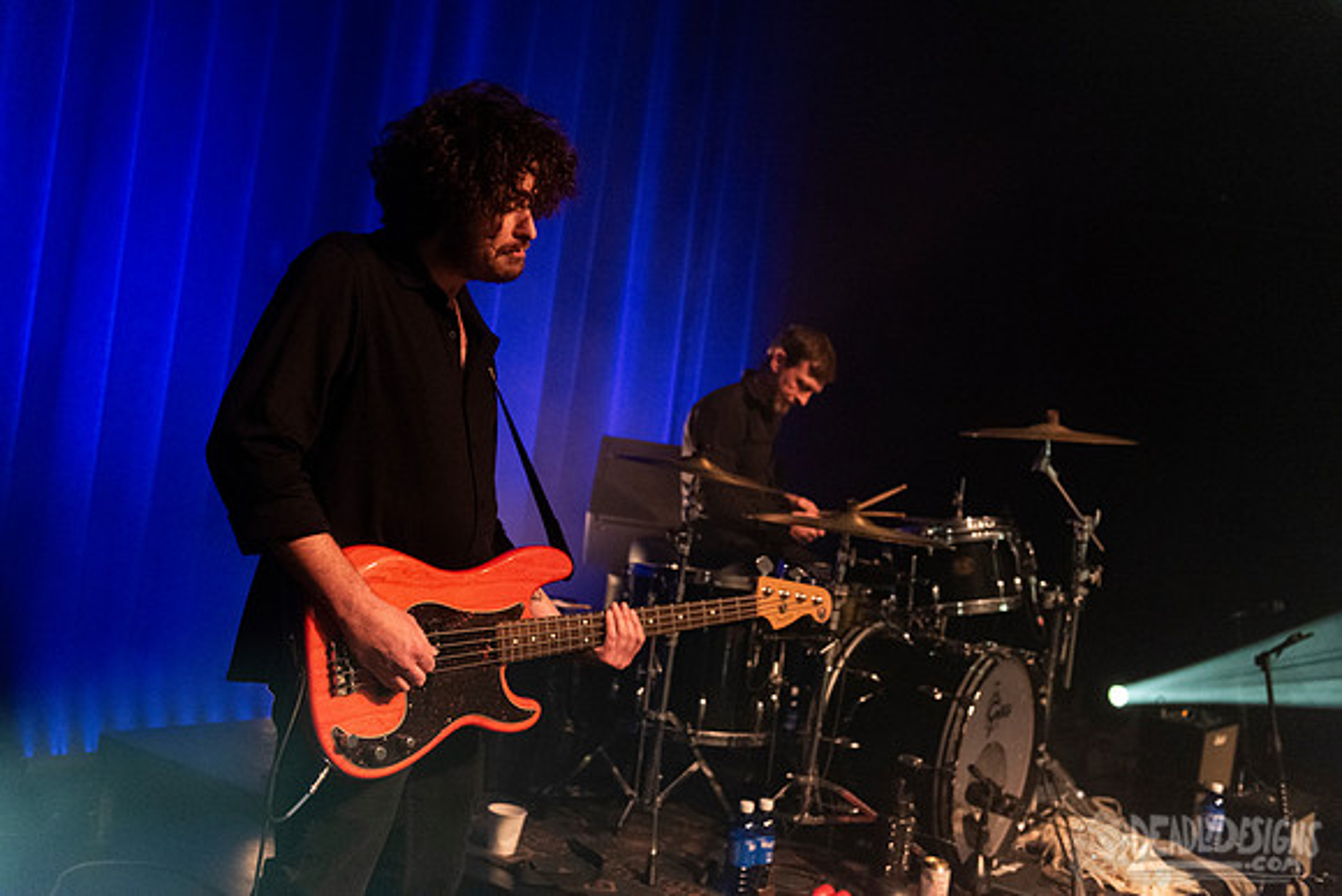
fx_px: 1417
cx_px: 671
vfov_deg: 35.1
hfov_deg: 50.7
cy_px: 448
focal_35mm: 38
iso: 2500
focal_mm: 38
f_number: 3.2
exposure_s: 1/100
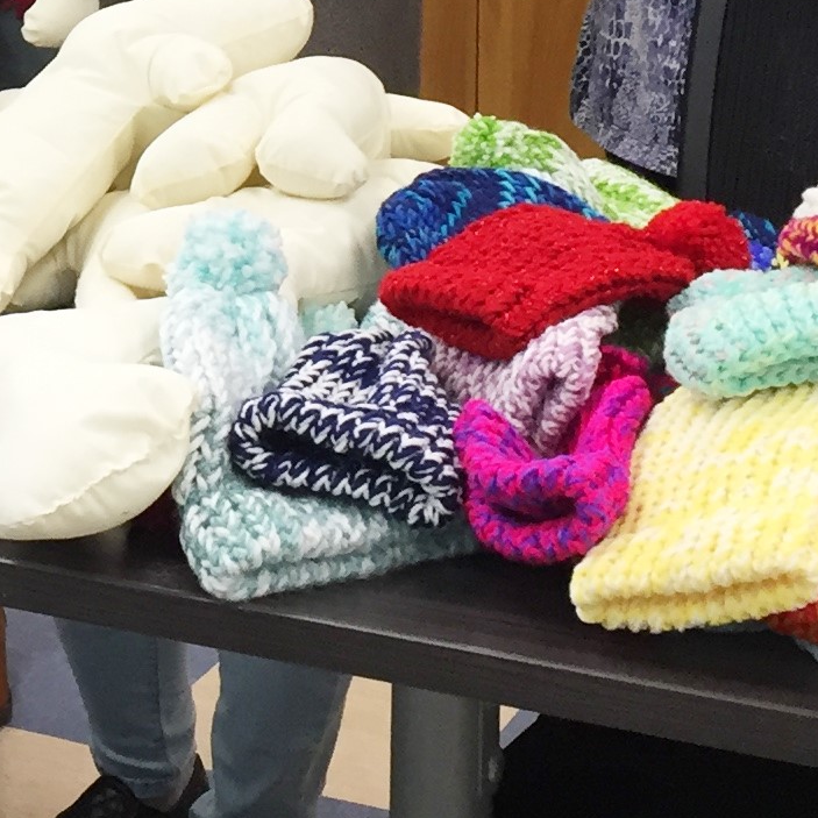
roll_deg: +0.2
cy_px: -193
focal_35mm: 119
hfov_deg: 14.2
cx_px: -158
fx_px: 3181
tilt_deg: -8.9
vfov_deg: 14.2
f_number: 2.2
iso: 32
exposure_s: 1/33
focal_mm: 4.15
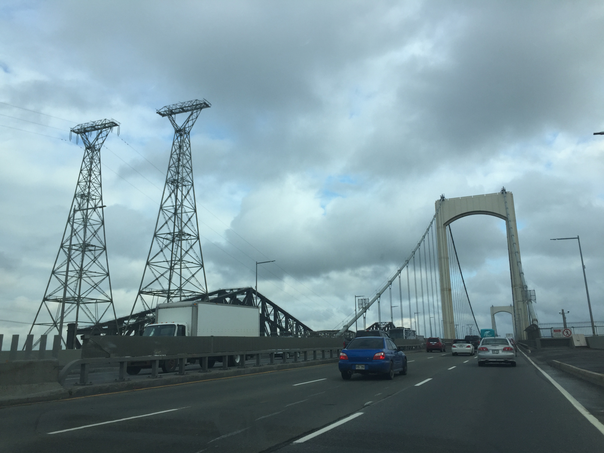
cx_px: 302
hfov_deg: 61.7
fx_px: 506
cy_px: 226
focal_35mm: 29
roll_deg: -1.3
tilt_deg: +20.1
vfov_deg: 48.2
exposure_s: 1/1041
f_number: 2.2
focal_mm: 4.15
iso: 32
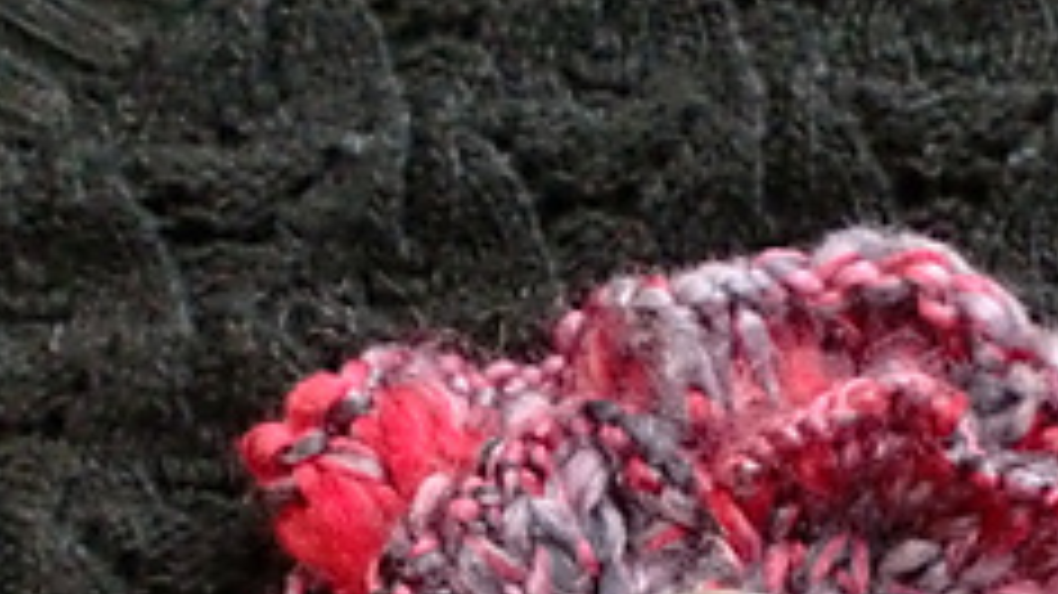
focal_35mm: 81
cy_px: 785
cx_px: 684
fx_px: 2272
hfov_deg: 26.1
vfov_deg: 14.3
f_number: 3.1
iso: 400
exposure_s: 1/40
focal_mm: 6.3
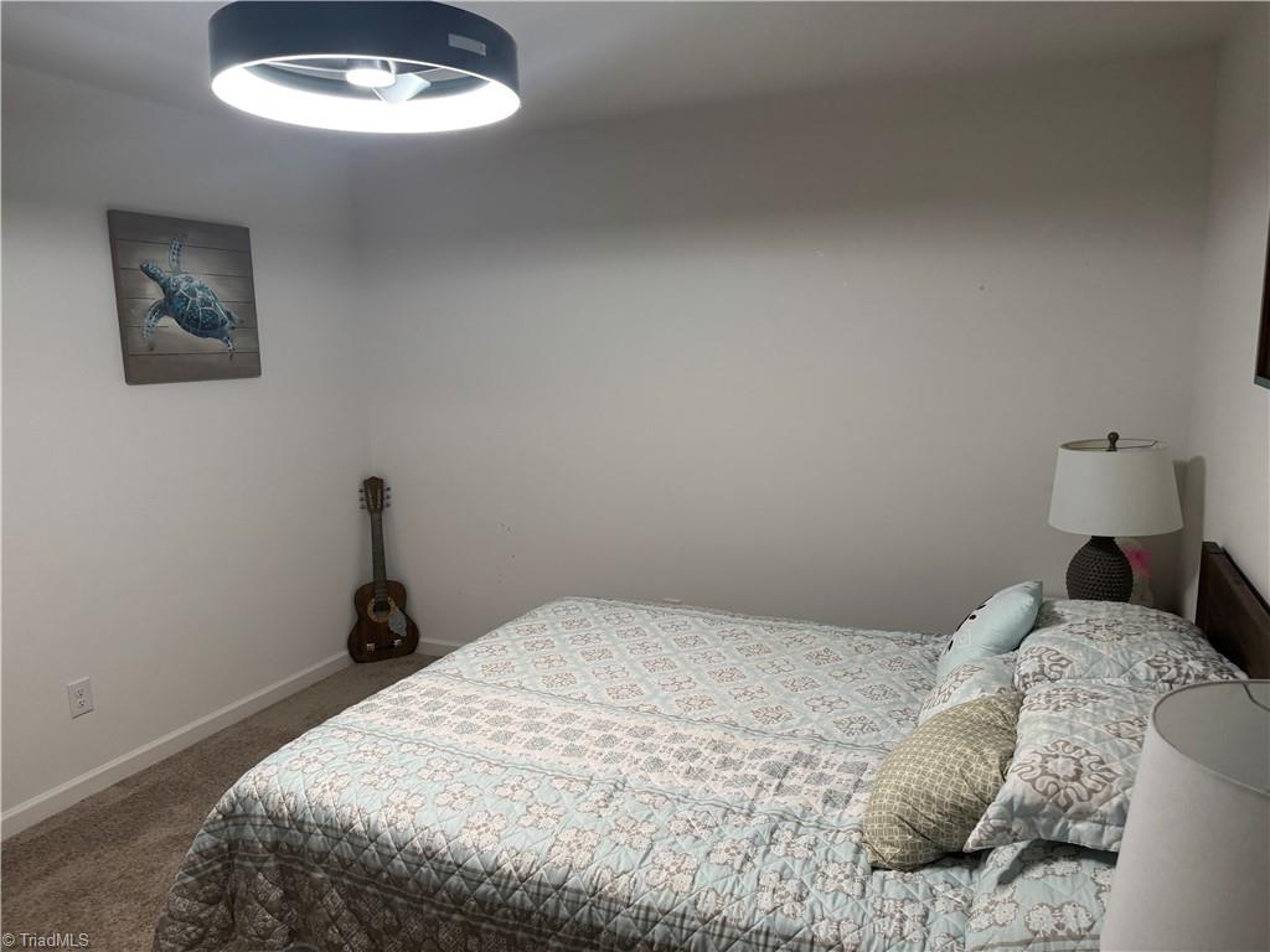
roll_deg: +1.0
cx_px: 635
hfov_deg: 71.6
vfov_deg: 56.8
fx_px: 881
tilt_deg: -9.9
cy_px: 476
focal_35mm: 24
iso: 200
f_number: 1.78
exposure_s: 1/120
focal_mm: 6.76
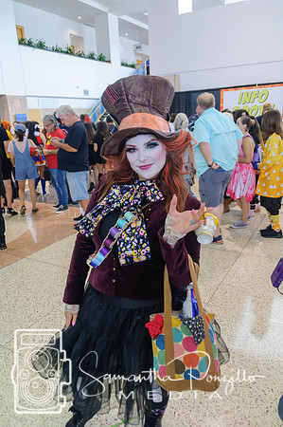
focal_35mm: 27
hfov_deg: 47.8
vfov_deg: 67.4
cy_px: 214
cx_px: 142
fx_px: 319
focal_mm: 18
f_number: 4
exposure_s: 1/60
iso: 800
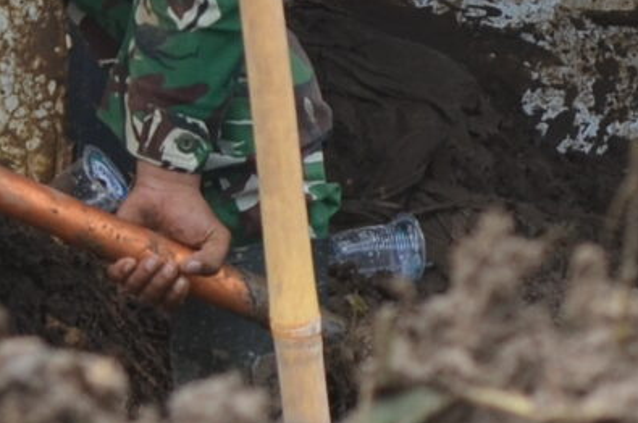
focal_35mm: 680
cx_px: 1265
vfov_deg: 2.0
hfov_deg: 3.0
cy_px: -769
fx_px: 12031
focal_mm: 70
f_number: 5.6
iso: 200
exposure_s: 1/250
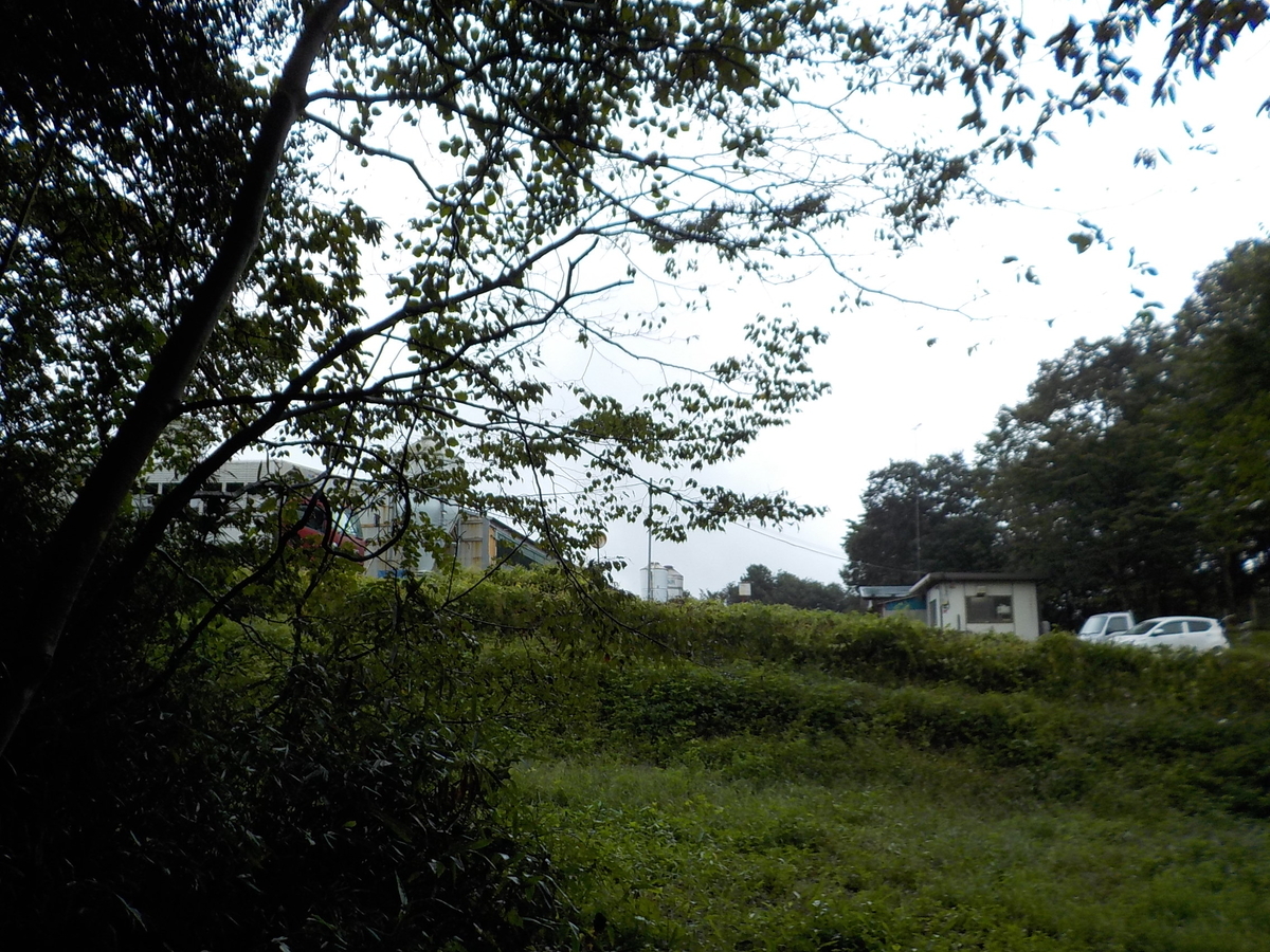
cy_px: 476
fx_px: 1101
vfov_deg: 46.8
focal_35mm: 30
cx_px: 635
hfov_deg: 60.0
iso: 125
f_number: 3.3
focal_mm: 4.1
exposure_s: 1/500
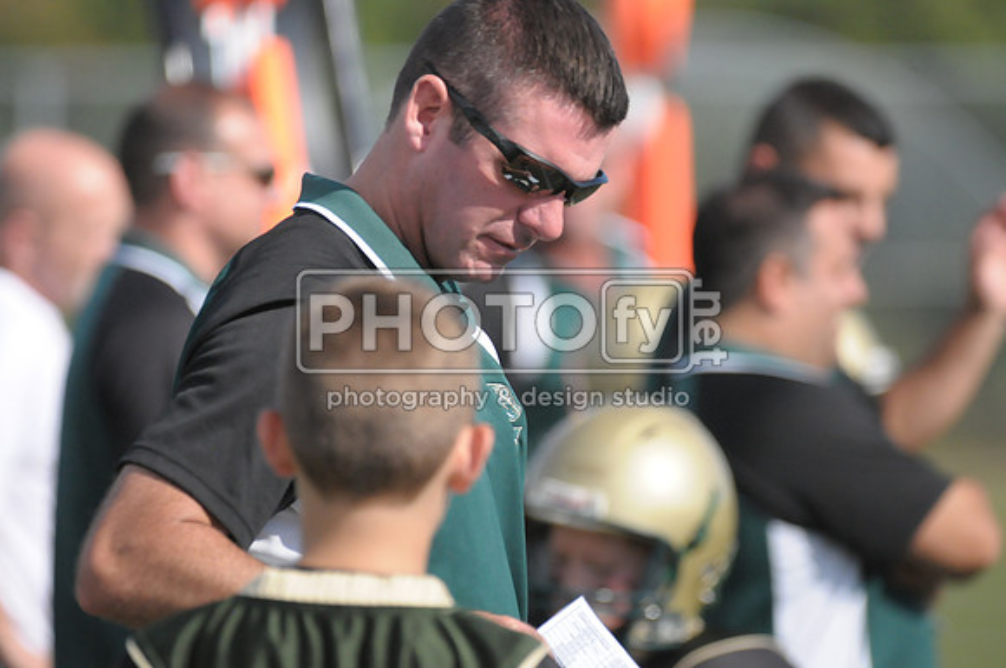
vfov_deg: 3.2
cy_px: 334
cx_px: 503
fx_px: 12139
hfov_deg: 4.7
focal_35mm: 435
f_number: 4
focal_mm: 290
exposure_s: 1/8000
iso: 1600
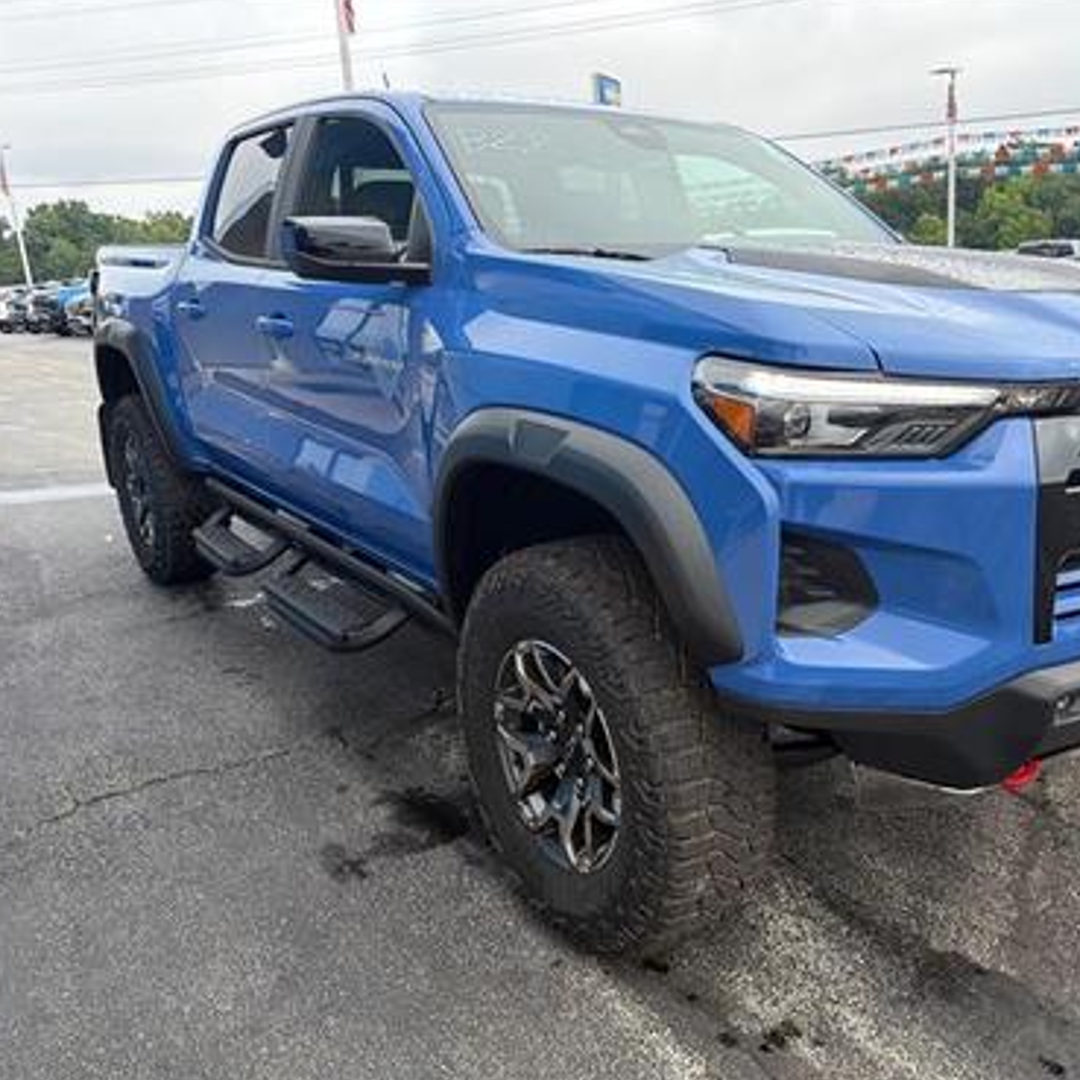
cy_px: 539
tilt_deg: -16.9
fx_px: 1024
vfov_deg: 55.6
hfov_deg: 54.7
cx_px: 702
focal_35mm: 29
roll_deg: +2.5
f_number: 1.78
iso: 100
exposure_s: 1/665
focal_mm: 6.76
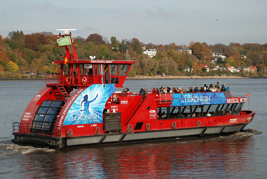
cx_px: 134
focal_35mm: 87
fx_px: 646
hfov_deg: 23.4
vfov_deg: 15.7
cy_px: 90
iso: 200
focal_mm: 58
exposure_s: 1/640
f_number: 5.3
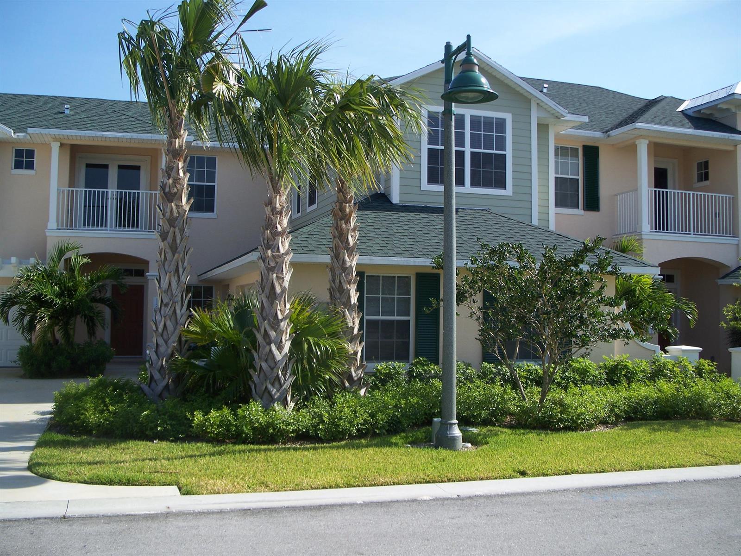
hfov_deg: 50.1
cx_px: 370
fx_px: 792
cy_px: 278
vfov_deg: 38.7
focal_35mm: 37
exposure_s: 1/640
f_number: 2.8
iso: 64
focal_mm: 7.8
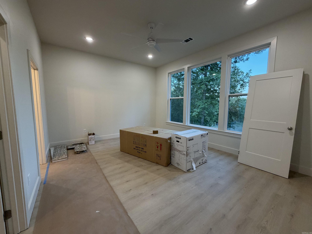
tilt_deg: -5.6
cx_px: 156
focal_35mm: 14
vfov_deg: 85.7
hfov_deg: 102.1
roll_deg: +0.2
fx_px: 126
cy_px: 117
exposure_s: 1/60
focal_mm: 2.22
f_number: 2.2
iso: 200
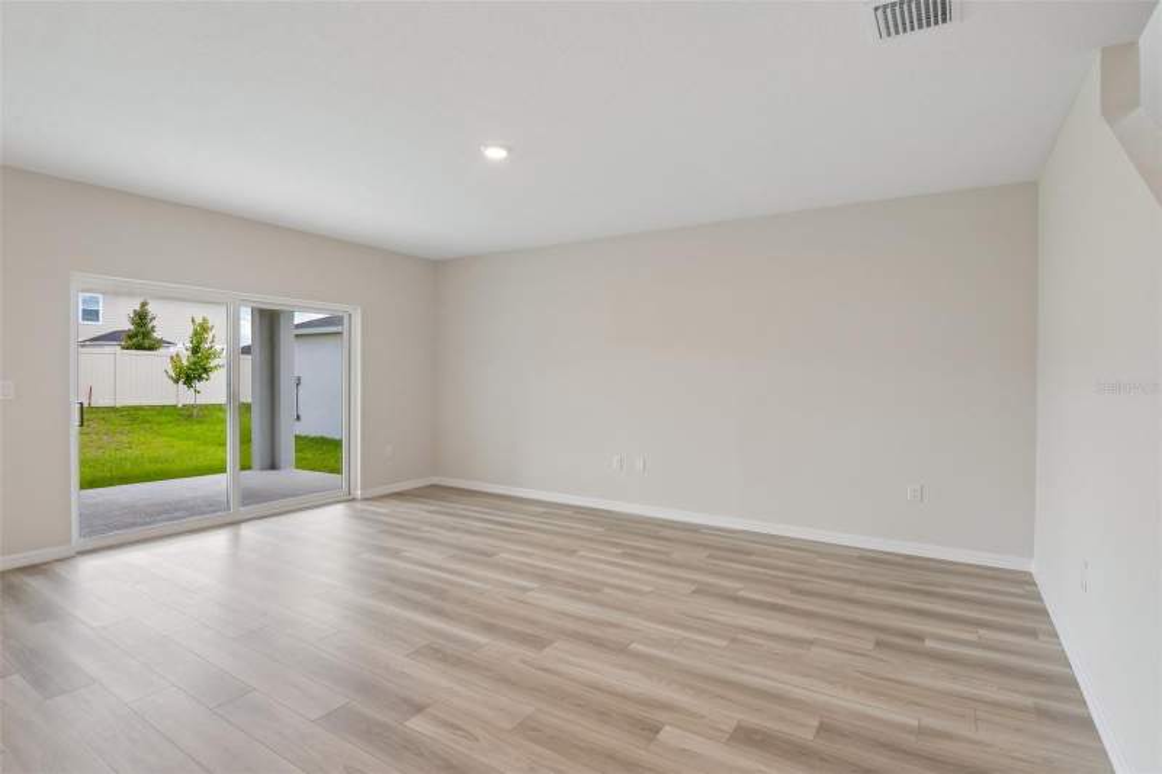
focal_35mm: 18
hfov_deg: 90.0
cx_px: 581
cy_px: 387
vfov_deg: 67.4
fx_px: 581
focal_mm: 18
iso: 400
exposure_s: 1/10
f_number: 8
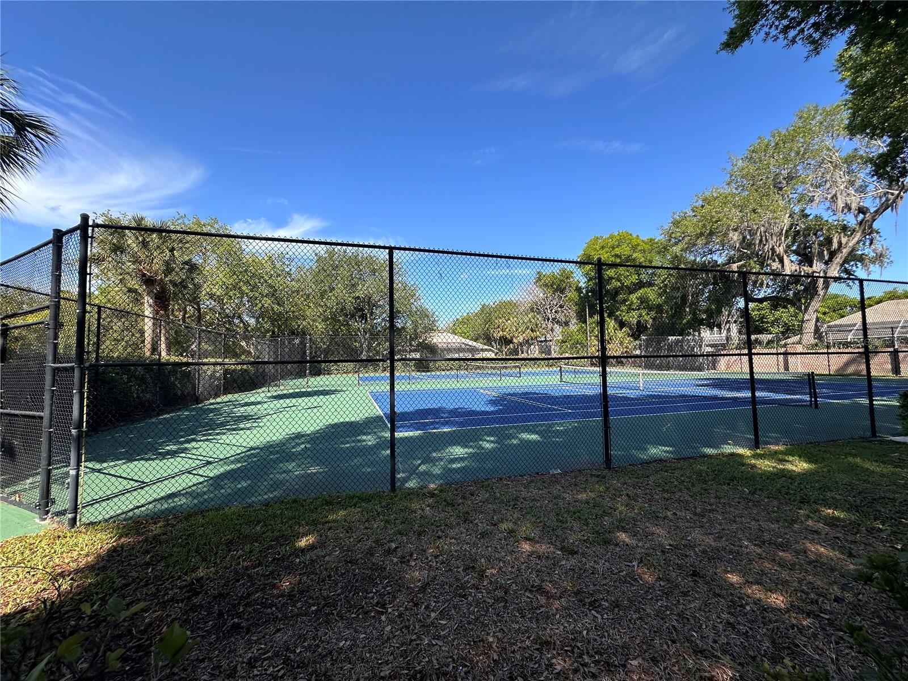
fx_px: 367
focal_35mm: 14
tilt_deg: +3.1
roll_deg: +0.3
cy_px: 340
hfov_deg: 102.1
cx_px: 454
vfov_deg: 85.7
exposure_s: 1/1024
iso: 40
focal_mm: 2.22
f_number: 2.2
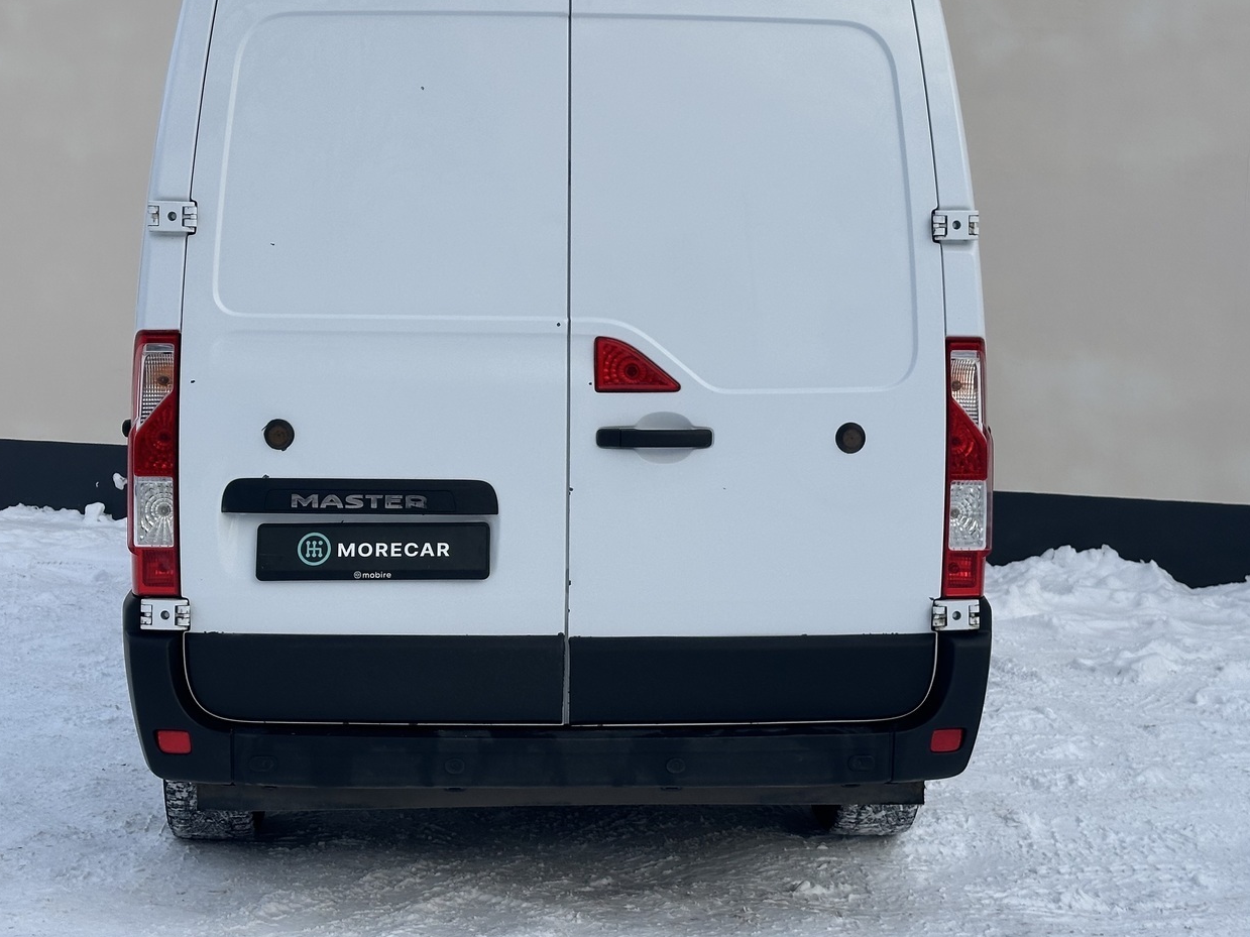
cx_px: 568
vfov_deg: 23.6
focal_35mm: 62
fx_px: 2239
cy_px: 376
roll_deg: +0.0
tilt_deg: -3.6
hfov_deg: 31.2
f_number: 1.78
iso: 64
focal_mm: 6.86
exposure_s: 1/699
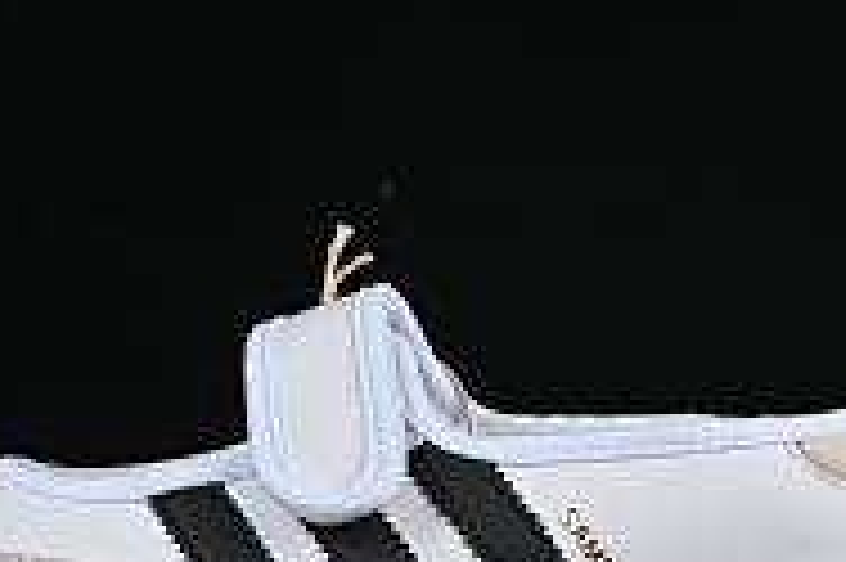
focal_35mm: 200
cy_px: 303
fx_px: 4696
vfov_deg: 6.9
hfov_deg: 10.3
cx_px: 387
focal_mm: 50
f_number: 8
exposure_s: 1/80
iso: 125
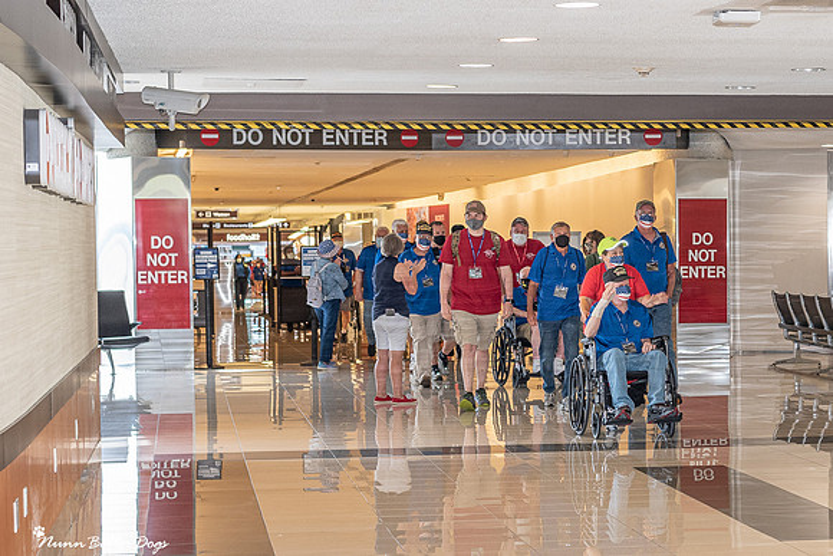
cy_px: 336
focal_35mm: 94
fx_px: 2181
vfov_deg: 14.5
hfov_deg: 21.4
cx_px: 634
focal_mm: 50
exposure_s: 1/100
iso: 640
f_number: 4.5
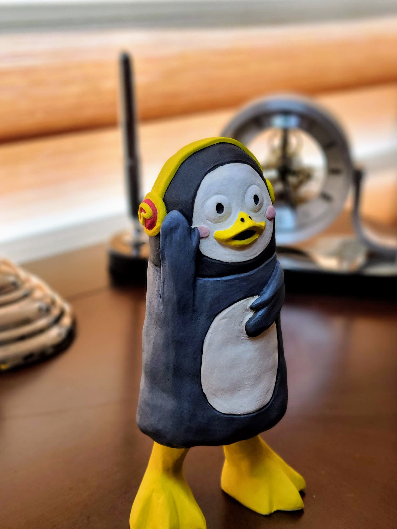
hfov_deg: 42.9
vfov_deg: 55.1
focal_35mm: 33
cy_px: 302
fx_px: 505
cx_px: 212
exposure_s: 1/100
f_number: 2
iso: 40
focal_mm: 5.9
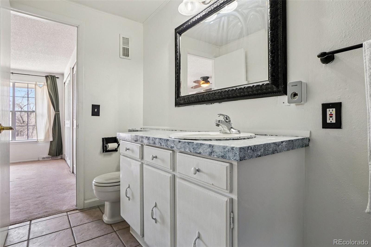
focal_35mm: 18
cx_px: 186
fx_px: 185
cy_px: 124
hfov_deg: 90.0
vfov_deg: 67.4
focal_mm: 12
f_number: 8
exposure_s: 1/13
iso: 400
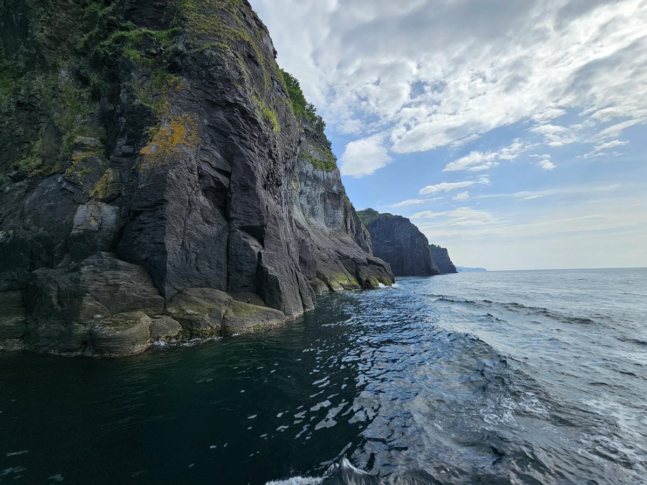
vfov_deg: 89.9
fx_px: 243
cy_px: 242
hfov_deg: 106.2
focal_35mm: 13
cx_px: 324
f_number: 2.2
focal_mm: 2.2
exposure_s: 1/2693
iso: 50
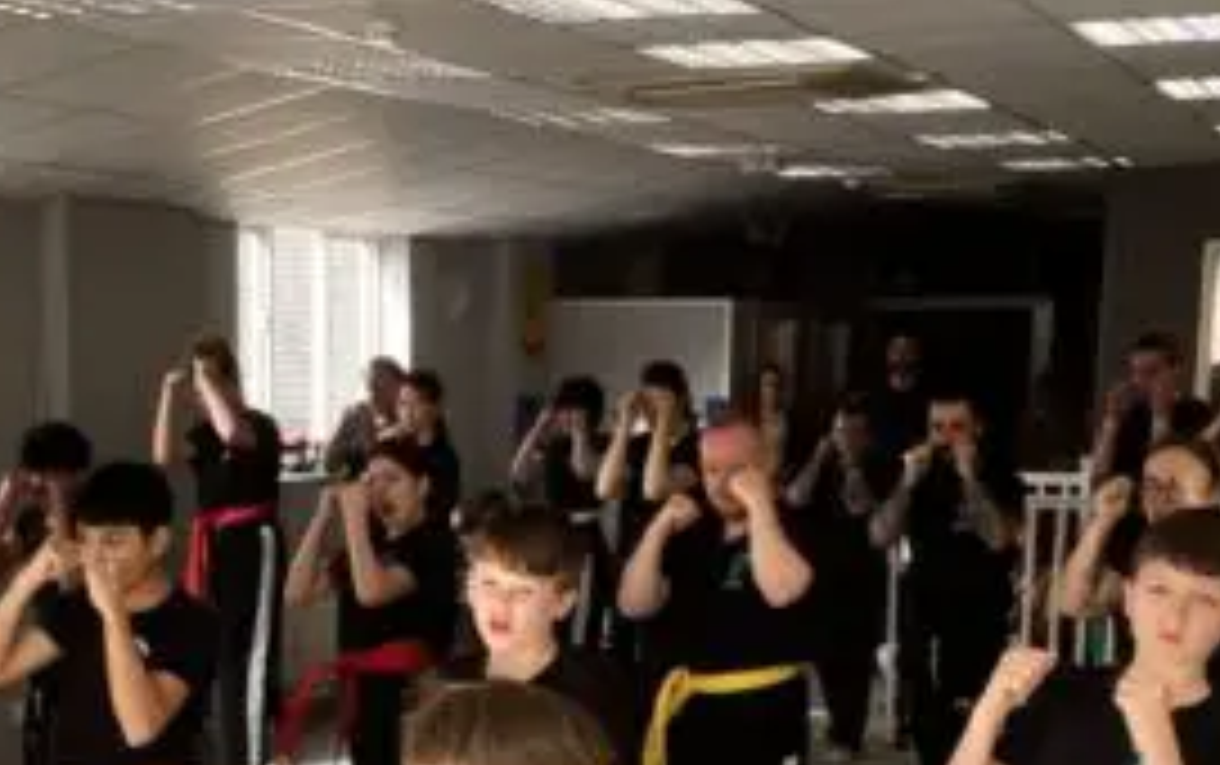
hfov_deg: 29.5
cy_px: 788
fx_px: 2297
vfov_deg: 18.4
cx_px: 383
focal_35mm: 69
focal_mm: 2.71
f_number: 2.2
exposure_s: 1/121
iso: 32
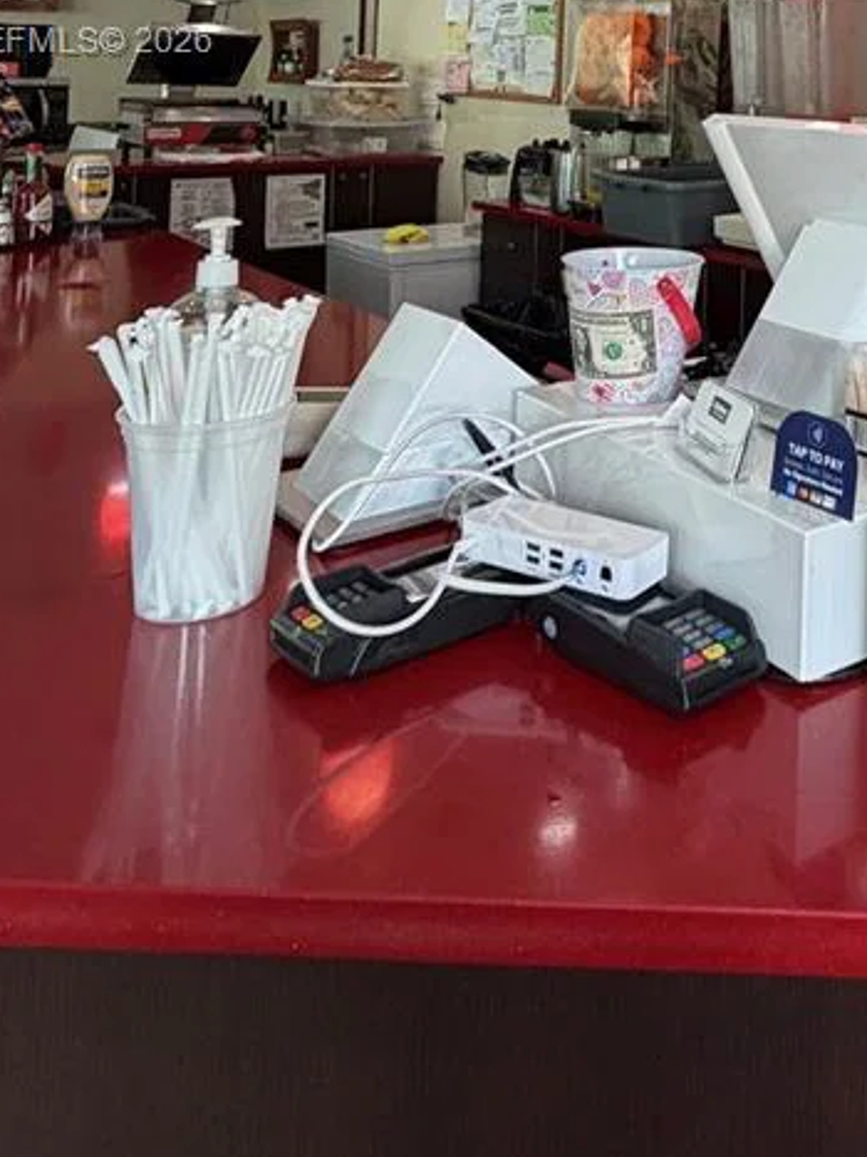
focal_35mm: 36
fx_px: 1203
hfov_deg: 35.7
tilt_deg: +1.7
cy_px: 45
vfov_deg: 44.9
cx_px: 869
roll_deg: -1.1
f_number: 2.2
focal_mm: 2.22
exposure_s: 1/120
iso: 250
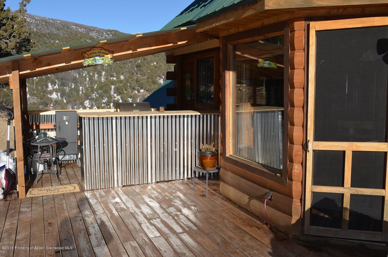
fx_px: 387
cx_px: 194
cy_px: 128
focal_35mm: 36
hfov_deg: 53.2
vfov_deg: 36.7
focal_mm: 24
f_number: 10
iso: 100
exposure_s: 1/200
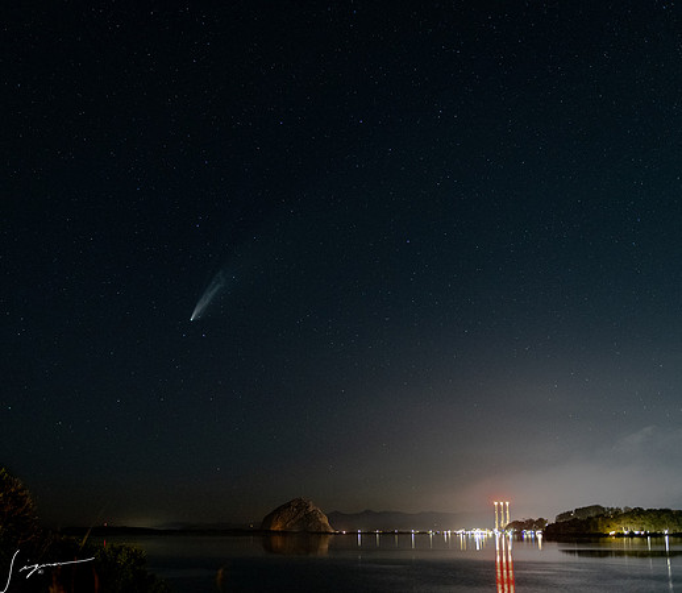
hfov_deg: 40.2
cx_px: 290
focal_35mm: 45
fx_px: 930
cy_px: 298
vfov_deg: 35.3
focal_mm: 36
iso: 2000
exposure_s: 5
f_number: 2.8
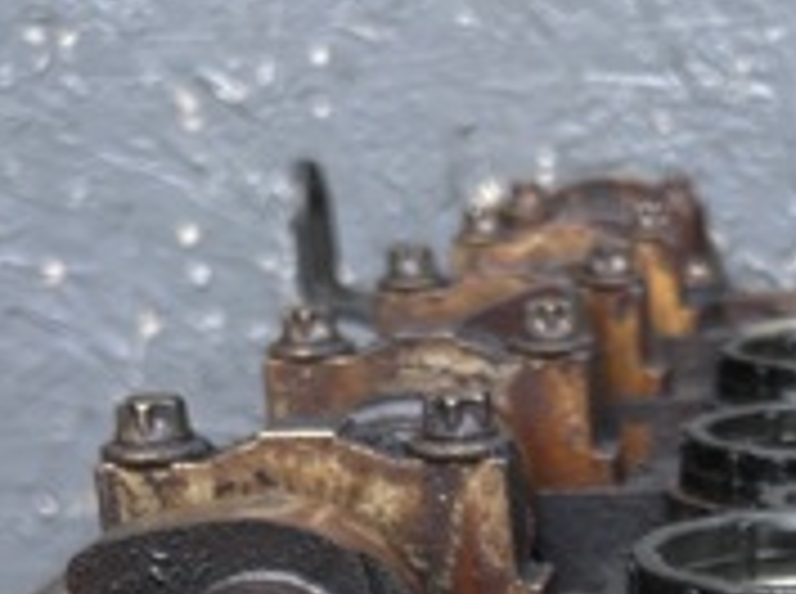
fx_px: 2157
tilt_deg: -24.0
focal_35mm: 94
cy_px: 1051
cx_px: 751
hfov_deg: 20.4
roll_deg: +0.1
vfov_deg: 14.0
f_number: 1.6
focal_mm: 5.1
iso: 40
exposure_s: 1/281
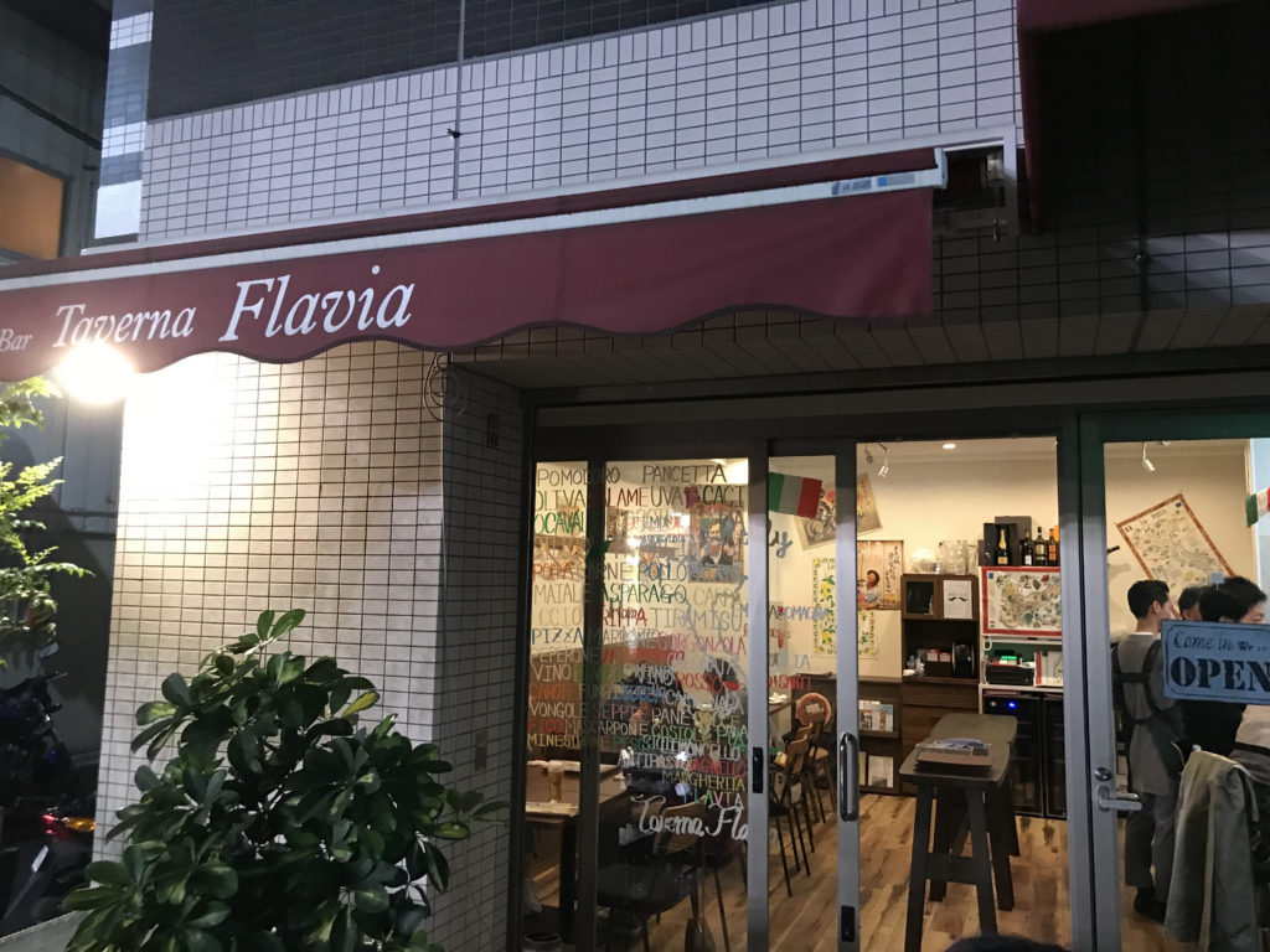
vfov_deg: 49.7
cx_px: 635
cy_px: 476
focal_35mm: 28
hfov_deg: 63.4
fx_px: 1027
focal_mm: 4
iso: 100
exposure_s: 1/9
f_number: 1.8
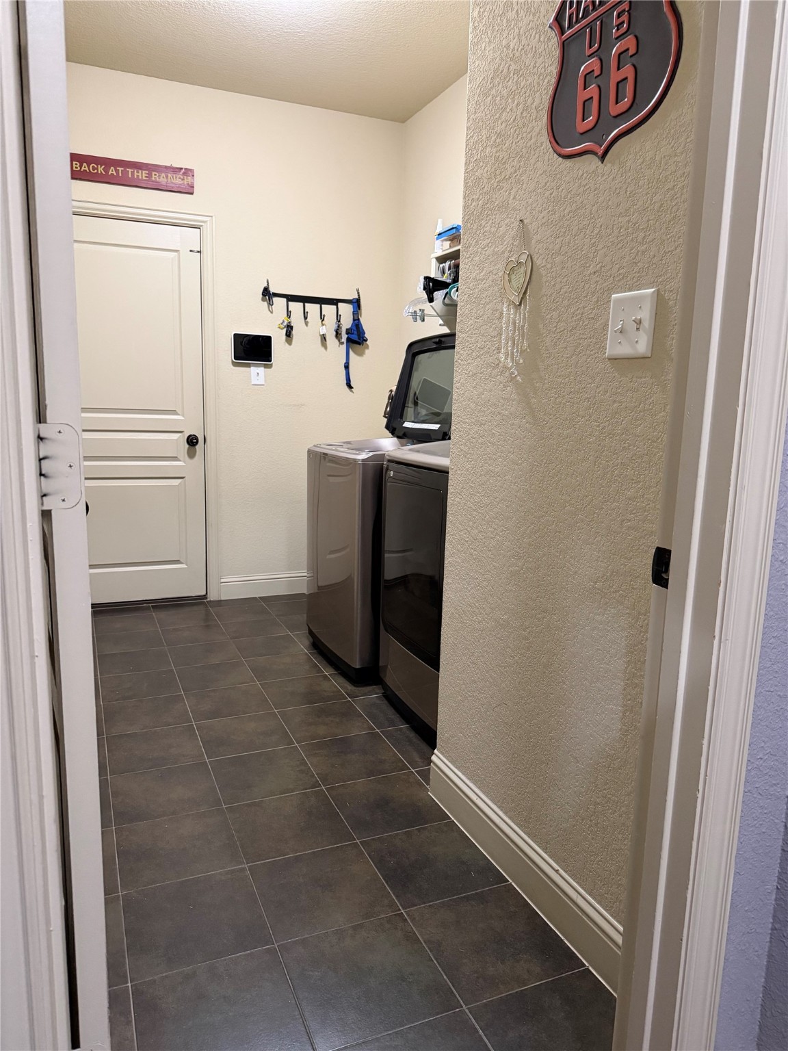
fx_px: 728
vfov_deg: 71.6
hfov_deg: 56.8
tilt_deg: -9.6
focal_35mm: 24
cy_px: 526
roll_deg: -1.4
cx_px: 394
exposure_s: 1/60
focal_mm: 6.76
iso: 640
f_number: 1.78
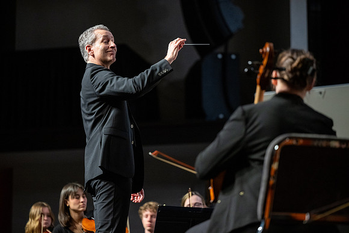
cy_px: 116
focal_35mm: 125
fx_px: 1212
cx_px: 174
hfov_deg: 16.4
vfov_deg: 11.0
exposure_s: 1/400
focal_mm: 125
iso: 2500
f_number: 2.8
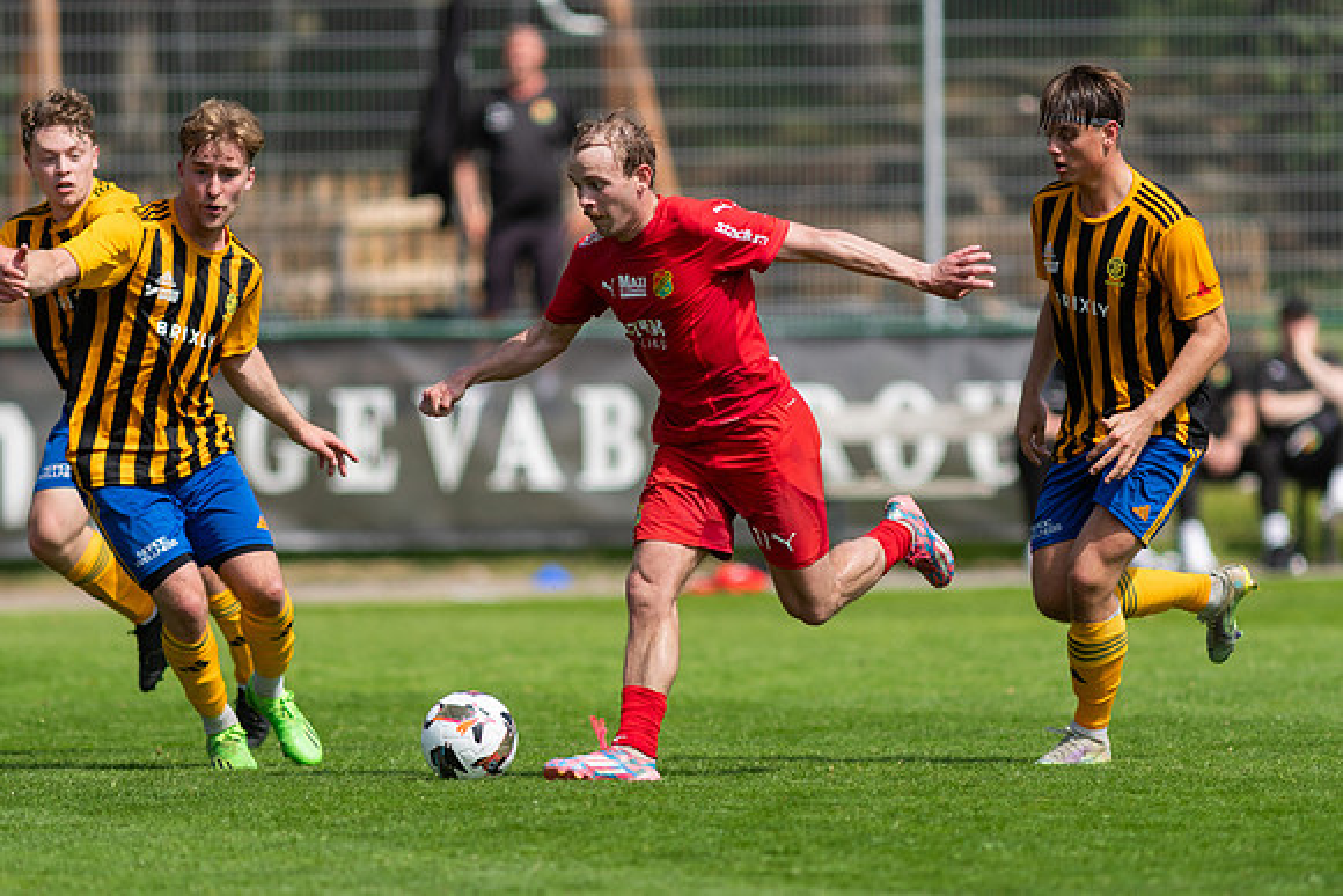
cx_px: 672
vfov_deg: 3.1
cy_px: 448
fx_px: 16791
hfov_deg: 4.6
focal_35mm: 450
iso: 100
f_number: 3.2
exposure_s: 1/1600
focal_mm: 300
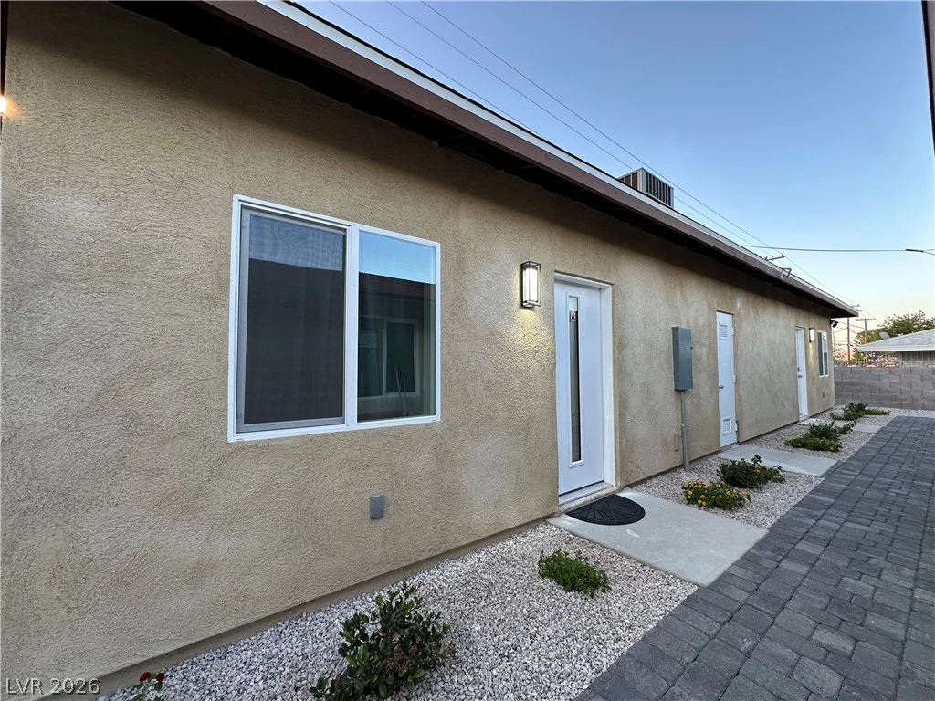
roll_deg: +0.1
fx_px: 378
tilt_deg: +2.2
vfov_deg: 85.7
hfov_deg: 102.1
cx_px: 468
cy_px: 350
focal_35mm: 14
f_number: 2.2
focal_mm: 2.22
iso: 125
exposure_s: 1/120
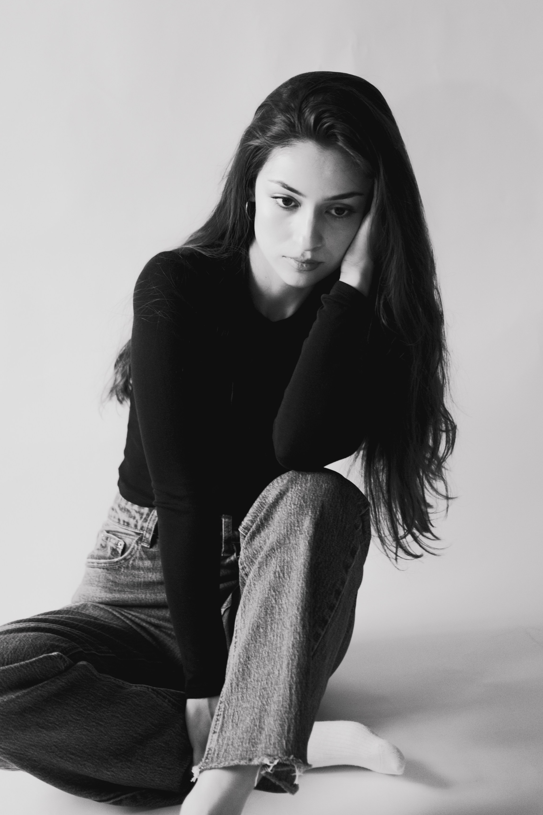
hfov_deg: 21.6
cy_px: 387
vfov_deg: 31.9
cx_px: 230
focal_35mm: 63
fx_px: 1425
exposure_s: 1/100
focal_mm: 35
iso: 1600
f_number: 2
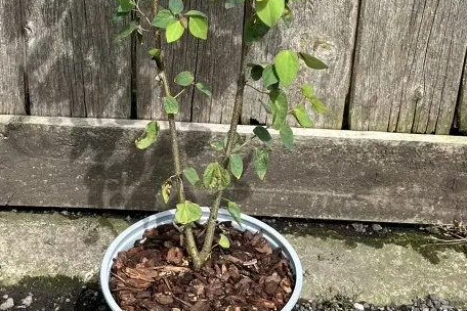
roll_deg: -1.0
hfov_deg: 31.4
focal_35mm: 64
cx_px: 206
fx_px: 830
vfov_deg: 20.4
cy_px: -14
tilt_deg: -24.1
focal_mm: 5.1
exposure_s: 1/1802
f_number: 1.6
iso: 50
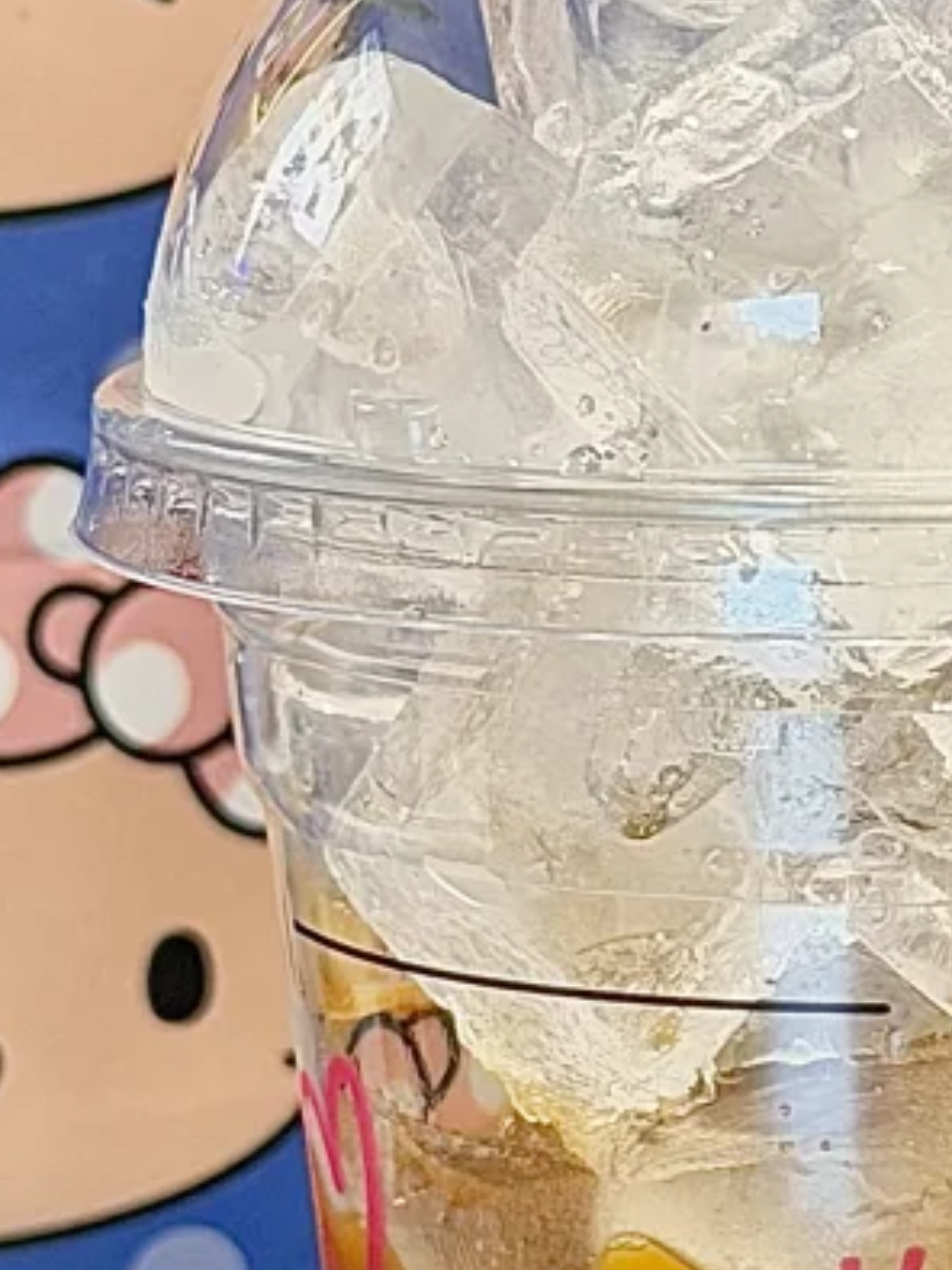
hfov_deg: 8.3
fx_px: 6421
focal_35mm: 175
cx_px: 1438
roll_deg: -2.2
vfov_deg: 11.3
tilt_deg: -10.0
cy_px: 582
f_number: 1.78
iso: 50
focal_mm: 6.76
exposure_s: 1/50
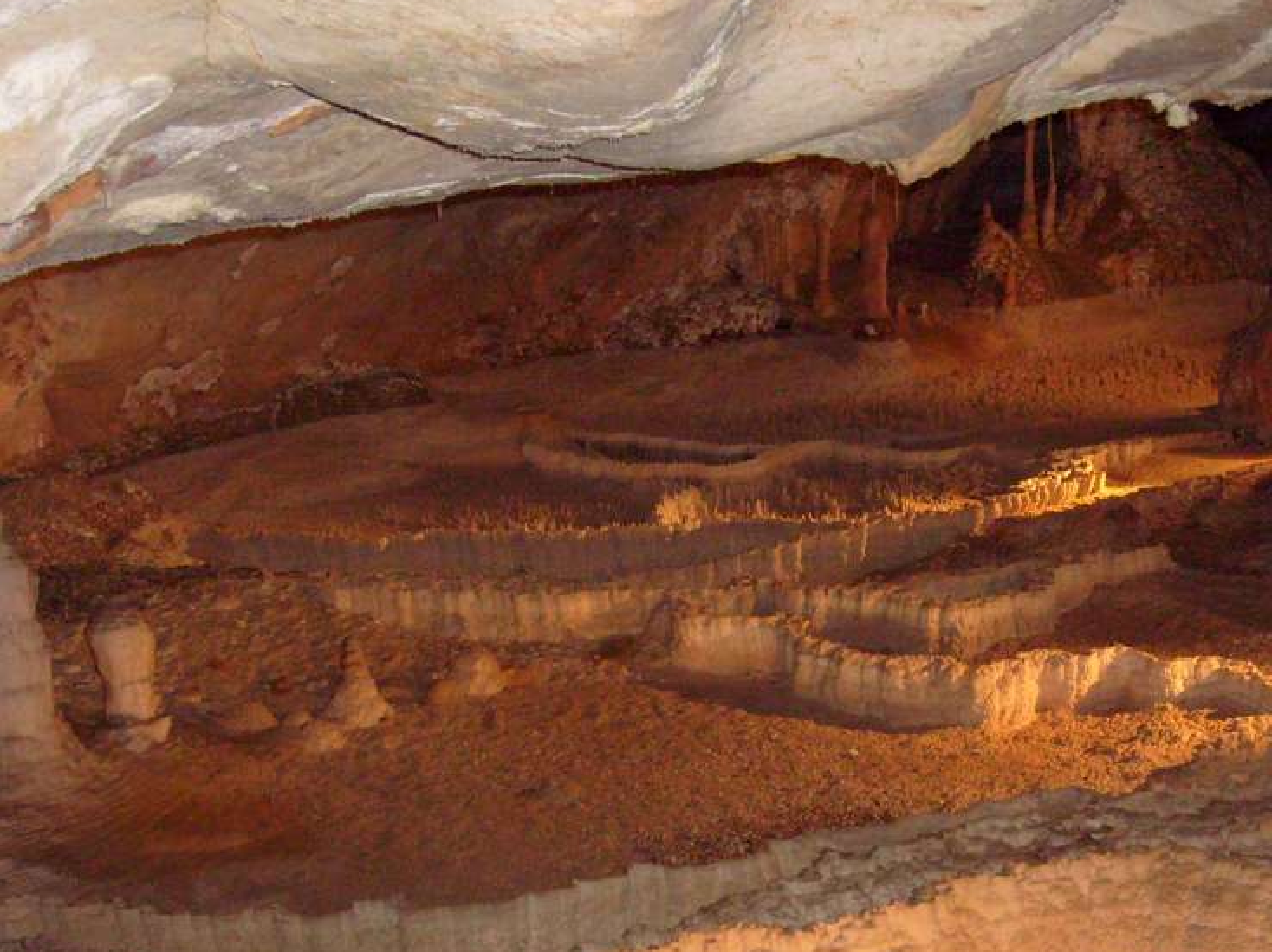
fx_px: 2755
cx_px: 996
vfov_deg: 19.5
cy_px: 720
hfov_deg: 25.6
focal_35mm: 75
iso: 200
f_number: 3
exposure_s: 1/45
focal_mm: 7.2
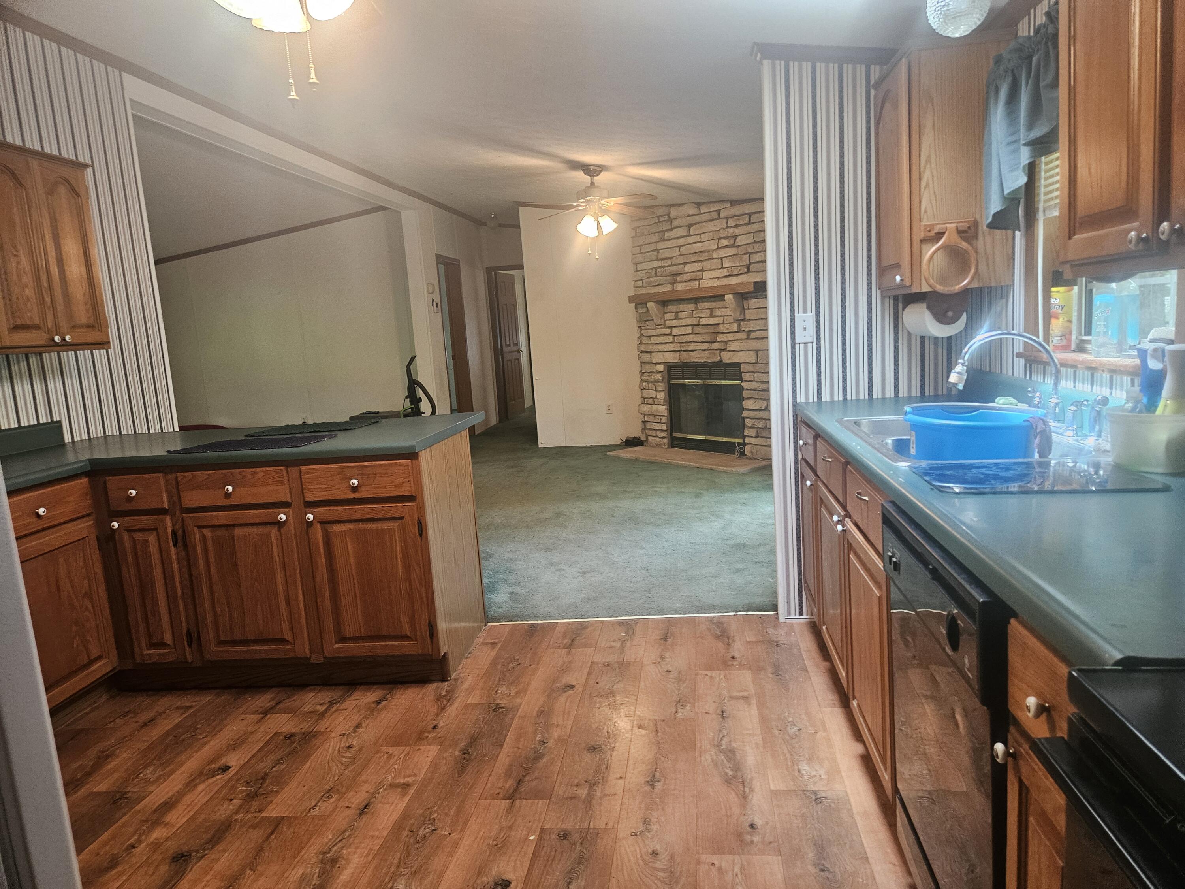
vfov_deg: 58.9
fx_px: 787
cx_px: 592
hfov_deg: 73.9
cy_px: 444
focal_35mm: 23
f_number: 1.8
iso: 400
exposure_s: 1/120
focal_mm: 5.4
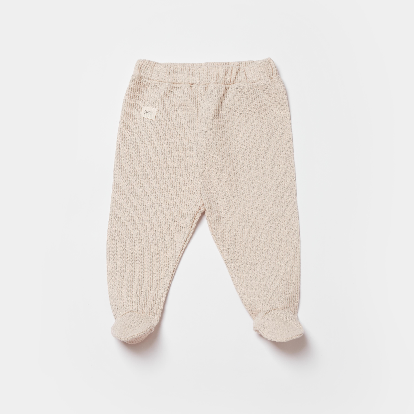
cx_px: 206
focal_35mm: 72
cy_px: 192
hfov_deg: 24.0
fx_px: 974
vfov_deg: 24.0
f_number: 13
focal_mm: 37.4
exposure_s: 1/125
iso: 125
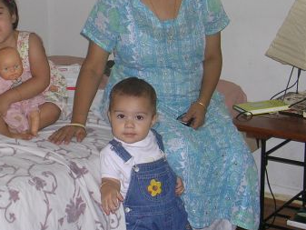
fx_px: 840
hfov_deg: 20.5
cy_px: 62
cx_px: 89
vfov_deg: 15.5
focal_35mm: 95
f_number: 3.4
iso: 91
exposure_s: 1/60.1
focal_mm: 9.1
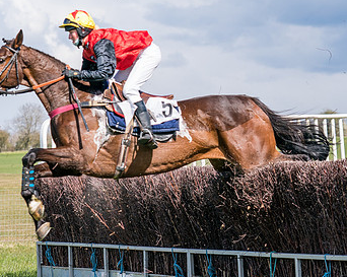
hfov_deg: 11.2
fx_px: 1765
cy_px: 135
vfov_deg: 9.0
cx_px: 135
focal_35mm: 172
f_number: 4
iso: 200
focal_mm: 86
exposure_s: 1/1600
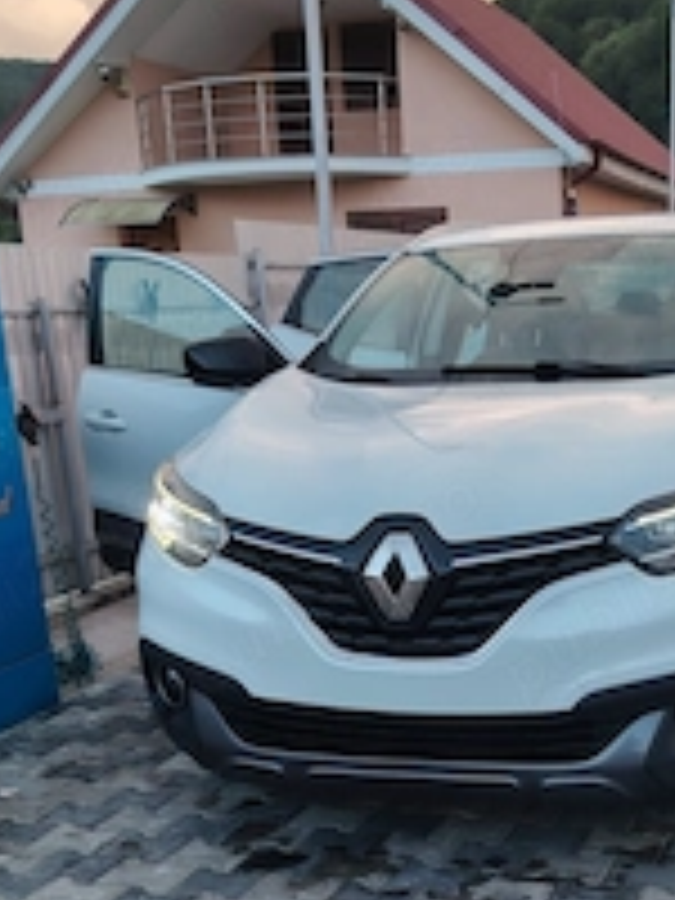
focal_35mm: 48
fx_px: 1248
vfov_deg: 38.7
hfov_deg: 29.9
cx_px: 490
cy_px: 662
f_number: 1.75
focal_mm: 5.25
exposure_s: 1/50
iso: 228
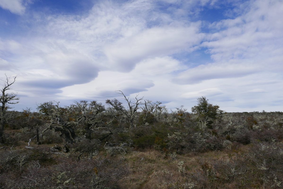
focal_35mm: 25
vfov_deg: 51.4
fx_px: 197
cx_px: 142
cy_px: 94
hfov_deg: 71.5
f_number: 5.6
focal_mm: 11.4
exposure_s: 1/1000
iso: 200
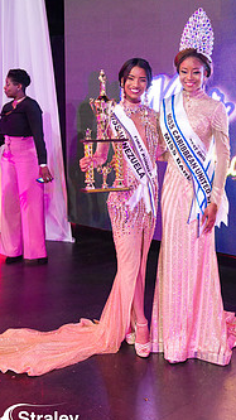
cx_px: 180
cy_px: 164
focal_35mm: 51
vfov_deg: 40.4
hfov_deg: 23.2
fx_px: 568
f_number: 5
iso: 4000
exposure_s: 1/160
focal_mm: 36
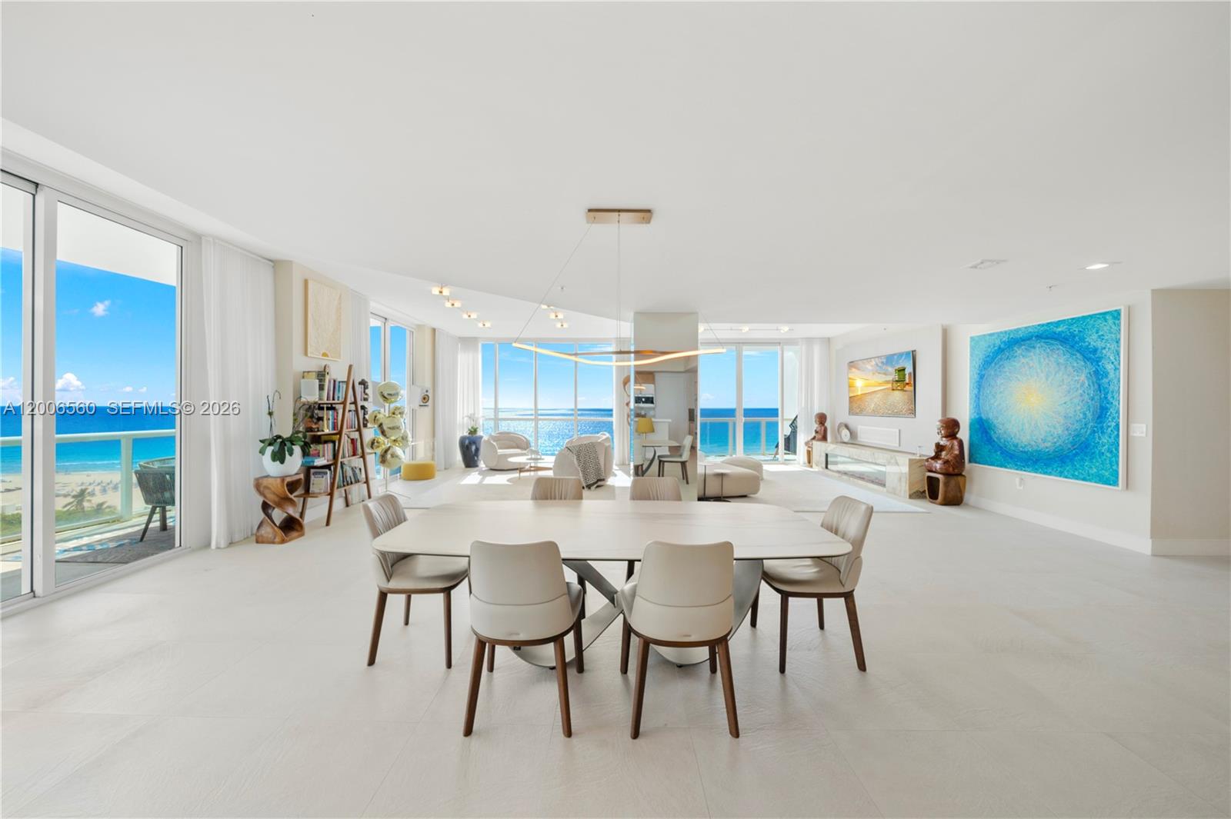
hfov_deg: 112.6
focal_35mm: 12
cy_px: 410
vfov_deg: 89.9
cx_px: 616
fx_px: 410
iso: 200
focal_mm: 12
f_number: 9
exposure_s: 1/25
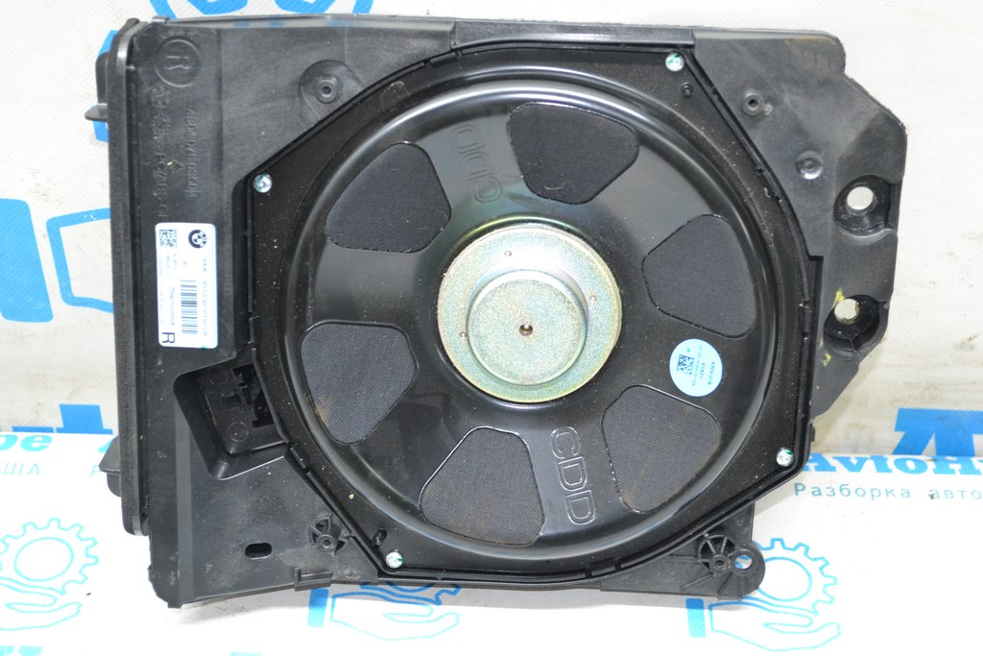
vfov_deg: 21.6
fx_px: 1720
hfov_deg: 31.9
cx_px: 492
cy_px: 328
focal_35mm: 63
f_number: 5.3
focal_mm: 42
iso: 1600
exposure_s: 1/60
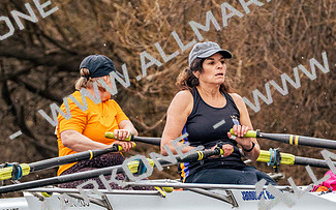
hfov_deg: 2.1
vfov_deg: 1.3
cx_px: 166
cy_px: 130
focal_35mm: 1006
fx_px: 9210
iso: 3200
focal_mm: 553
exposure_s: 1/2000
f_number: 6.3
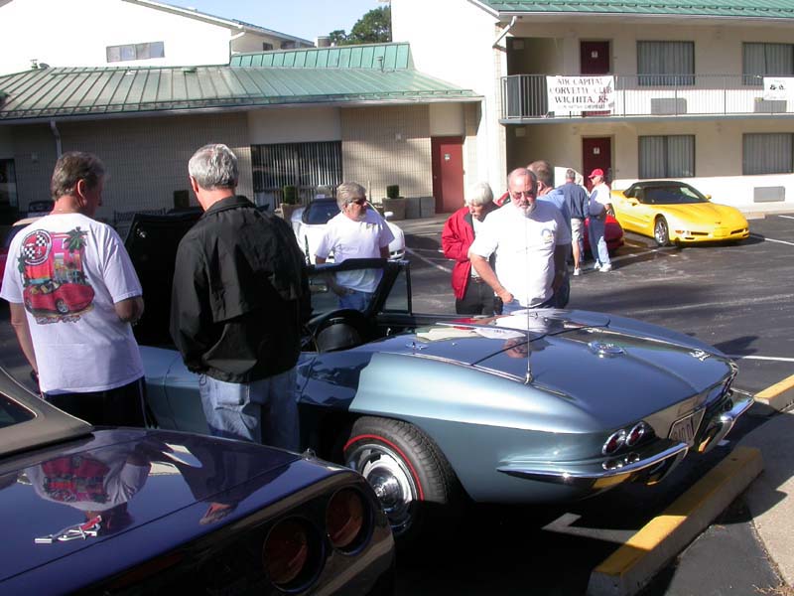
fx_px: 872
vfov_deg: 37.7
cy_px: 298
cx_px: 397
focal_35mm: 38
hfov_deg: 49.0
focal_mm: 7.85
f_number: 6.7
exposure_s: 1/221
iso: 100
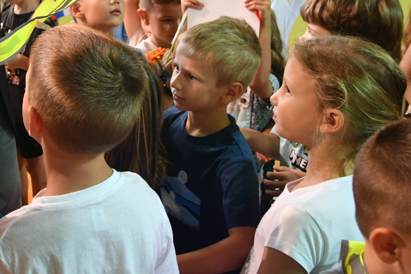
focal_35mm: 58
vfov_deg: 22.5
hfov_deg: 31.5
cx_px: -12
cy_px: 3
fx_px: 662
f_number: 2.8
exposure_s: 1/160
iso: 1600
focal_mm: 17
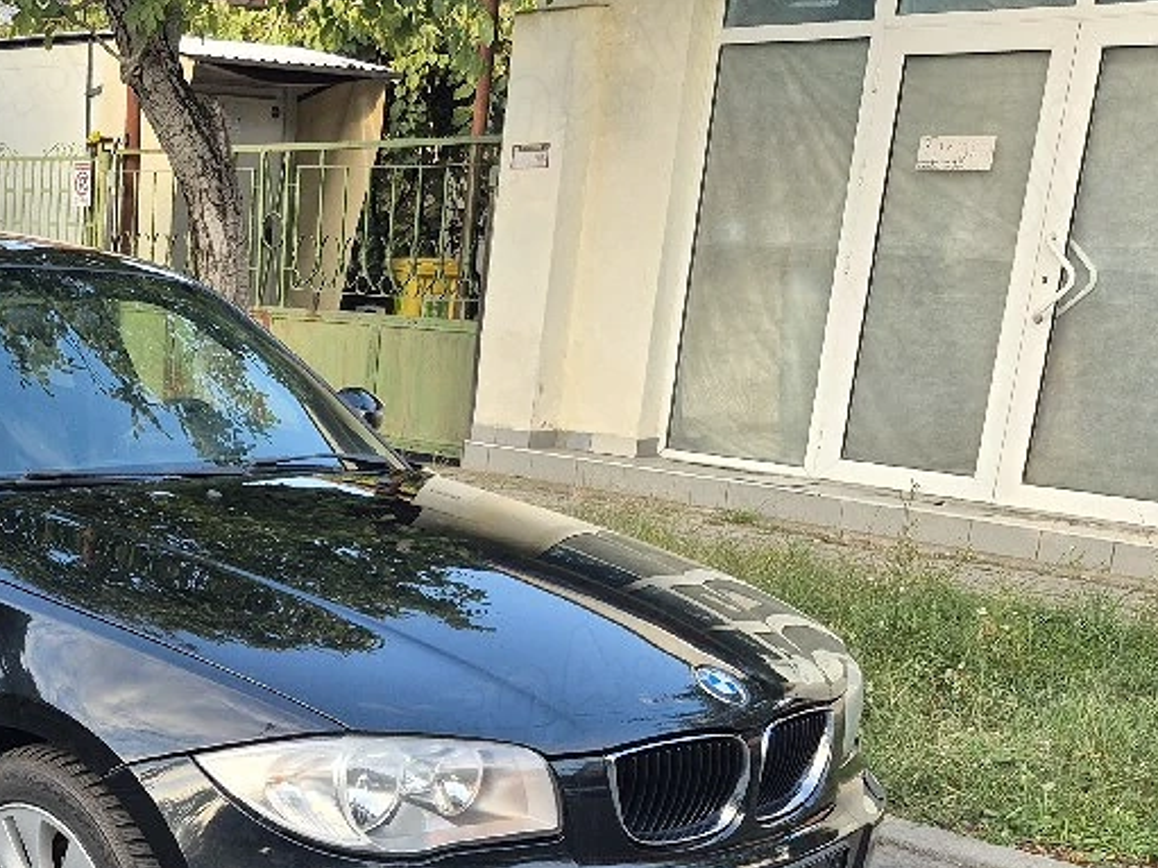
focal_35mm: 45
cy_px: 755
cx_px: 68
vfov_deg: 30.9
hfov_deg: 38.5
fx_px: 1505
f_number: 1.8
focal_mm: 5.4
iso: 50
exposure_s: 1/182
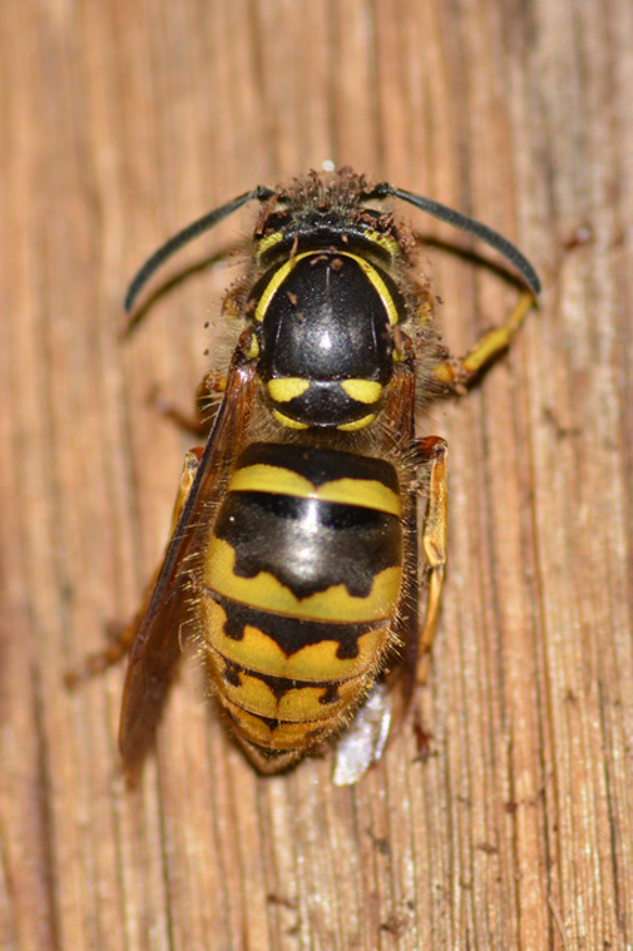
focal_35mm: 150
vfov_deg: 13.7
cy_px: 476
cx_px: 316
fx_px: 3960
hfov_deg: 9.1
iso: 100
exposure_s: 1/200
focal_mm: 100
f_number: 9
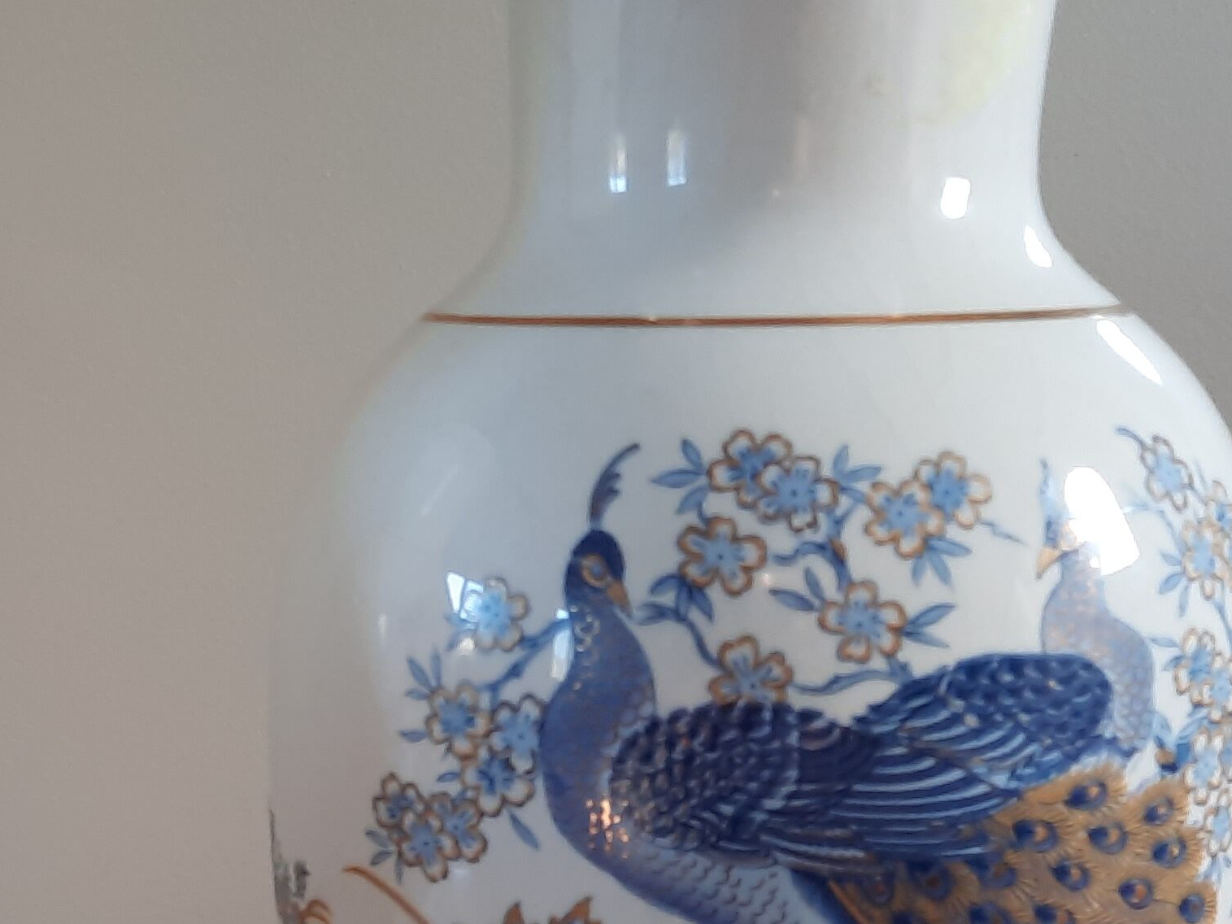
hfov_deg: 28.4
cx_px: 158
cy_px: 752
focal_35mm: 66
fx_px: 2349
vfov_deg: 21.9
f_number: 2
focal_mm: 4.6
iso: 125
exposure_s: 1/50
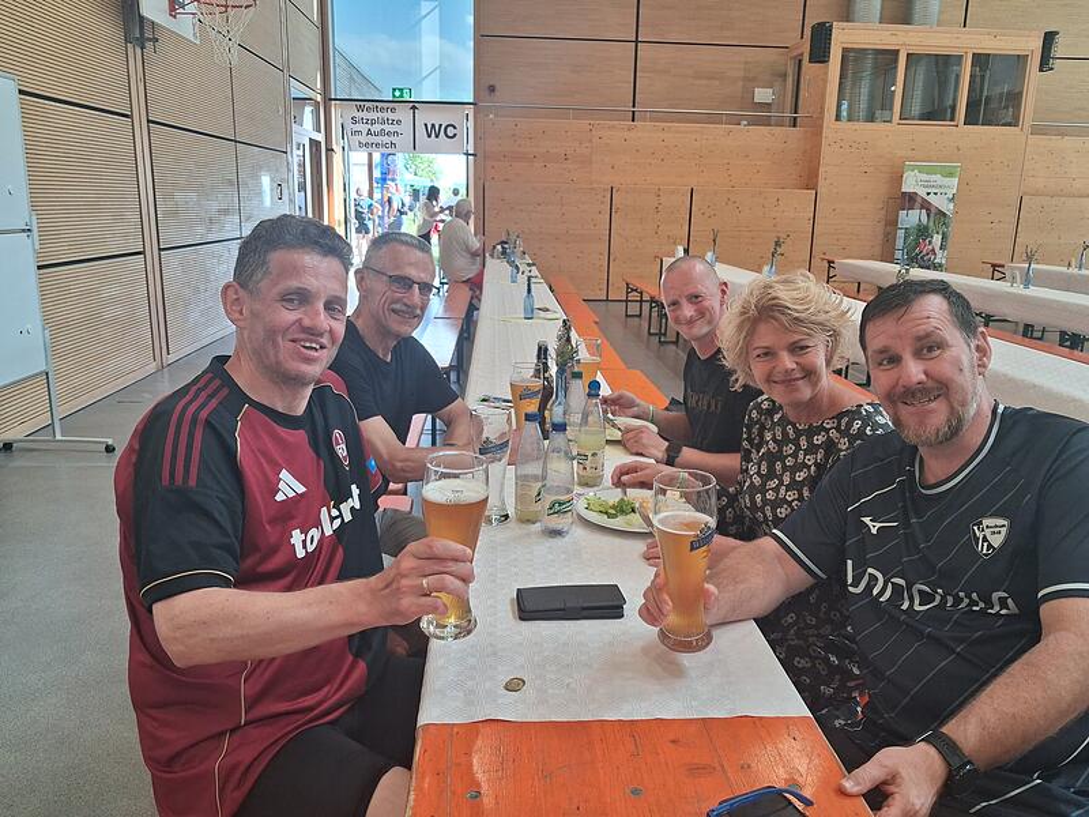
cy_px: 408
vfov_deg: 51.4
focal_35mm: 27
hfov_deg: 65.3
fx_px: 849
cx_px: 544
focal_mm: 4
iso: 100
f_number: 1.8
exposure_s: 1/100
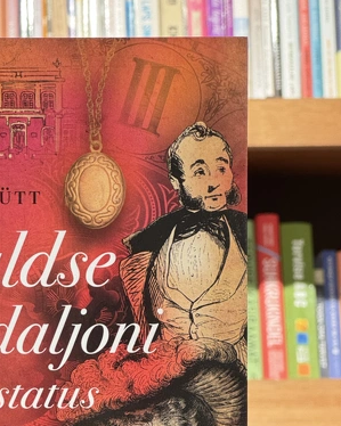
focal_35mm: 137
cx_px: 56
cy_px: 313
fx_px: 1729
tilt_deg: +0.3
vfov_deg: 14.0
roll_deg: -0.3
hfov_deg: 11.2
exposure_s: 1/60
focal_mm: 9
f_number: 2.8
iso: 320
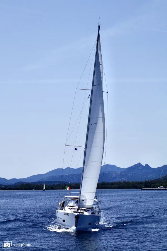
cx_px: 84
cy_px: 126
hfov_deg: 14.5
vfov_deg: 21.6
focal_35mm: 94
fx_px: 658
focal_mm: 63
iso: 200
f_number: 13
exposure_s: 1/800
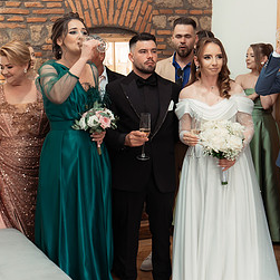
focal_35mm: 61
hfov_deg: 28.2
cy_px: 132
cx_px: 135
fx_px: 558
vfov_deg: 28.2
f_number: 2.8
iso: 2500
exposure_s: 1/200
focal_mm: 30
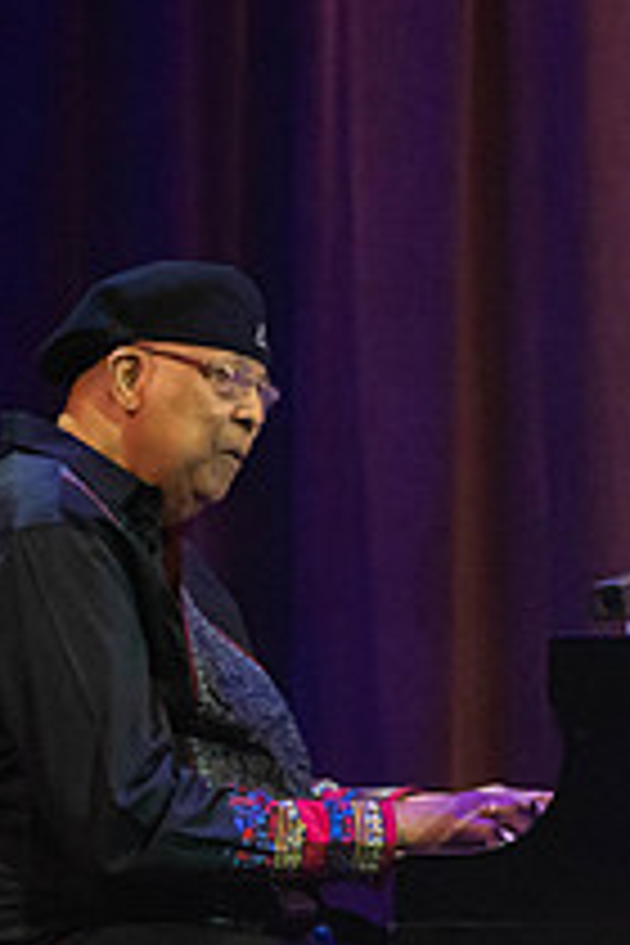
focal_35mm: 851
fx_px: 22337
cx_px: 1105
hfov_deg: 1.6
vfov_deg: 2.4
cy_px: 474
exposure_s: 1/320
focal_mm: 253
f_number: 5.6
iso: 3200
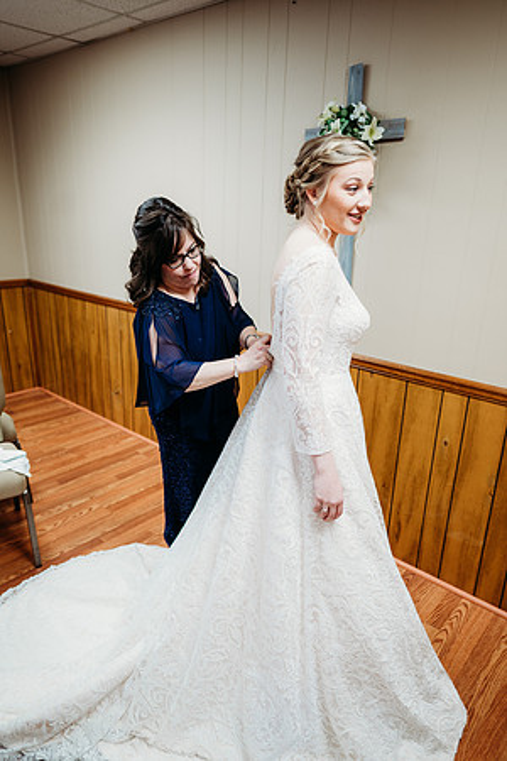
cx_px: 254
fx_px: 507
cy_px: 380
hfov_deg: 53.1
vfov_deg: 73.7
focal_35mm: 24
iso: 400
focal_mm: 24
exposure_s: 1/125
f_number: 1.8
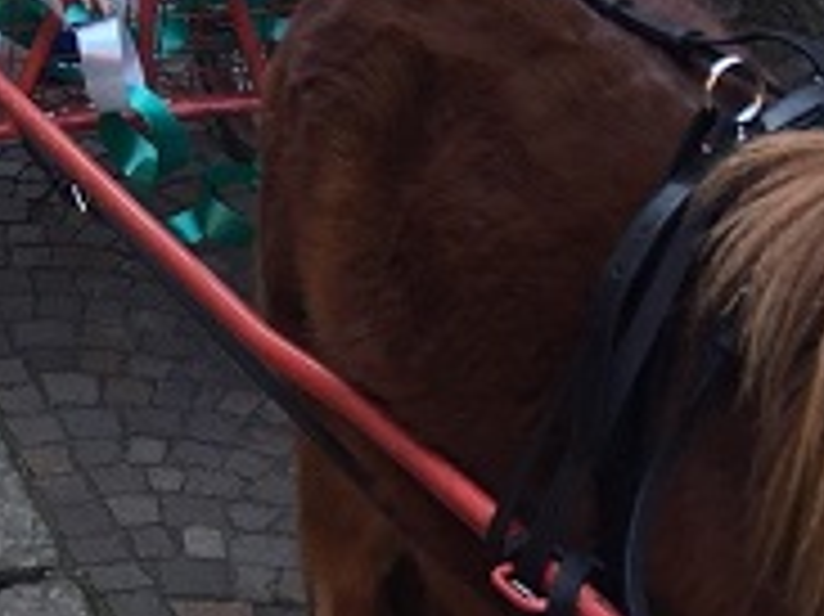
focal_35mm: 111
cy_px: -452
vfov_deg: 12.3
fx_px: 2641
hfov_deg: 17.2
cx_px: -50
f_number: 2.2
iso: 40
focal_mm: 4.15
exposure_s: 1/100
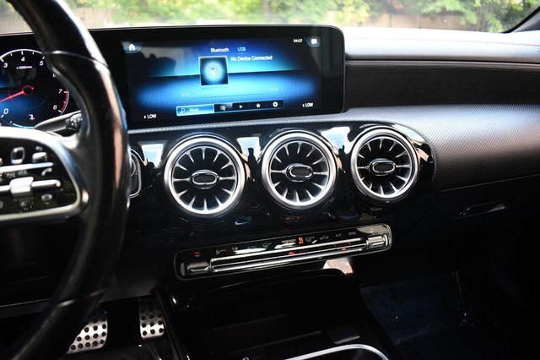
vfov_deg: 47.9
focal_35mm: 27
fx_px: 405
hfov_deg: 67.4
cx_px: 270
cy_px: 180
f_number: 3.5
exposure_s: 1/125
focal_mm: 18
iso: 1600
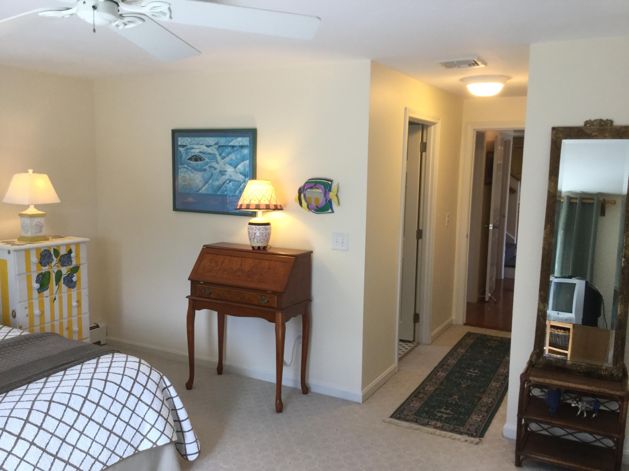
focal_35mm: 31
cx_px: 314
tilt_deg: -9.3
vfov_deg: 45.4
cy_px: 236
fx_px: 563
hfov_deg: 58.4
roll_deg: -0.4
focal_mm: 3.3
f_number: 2.4
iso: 50
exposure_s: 1/30
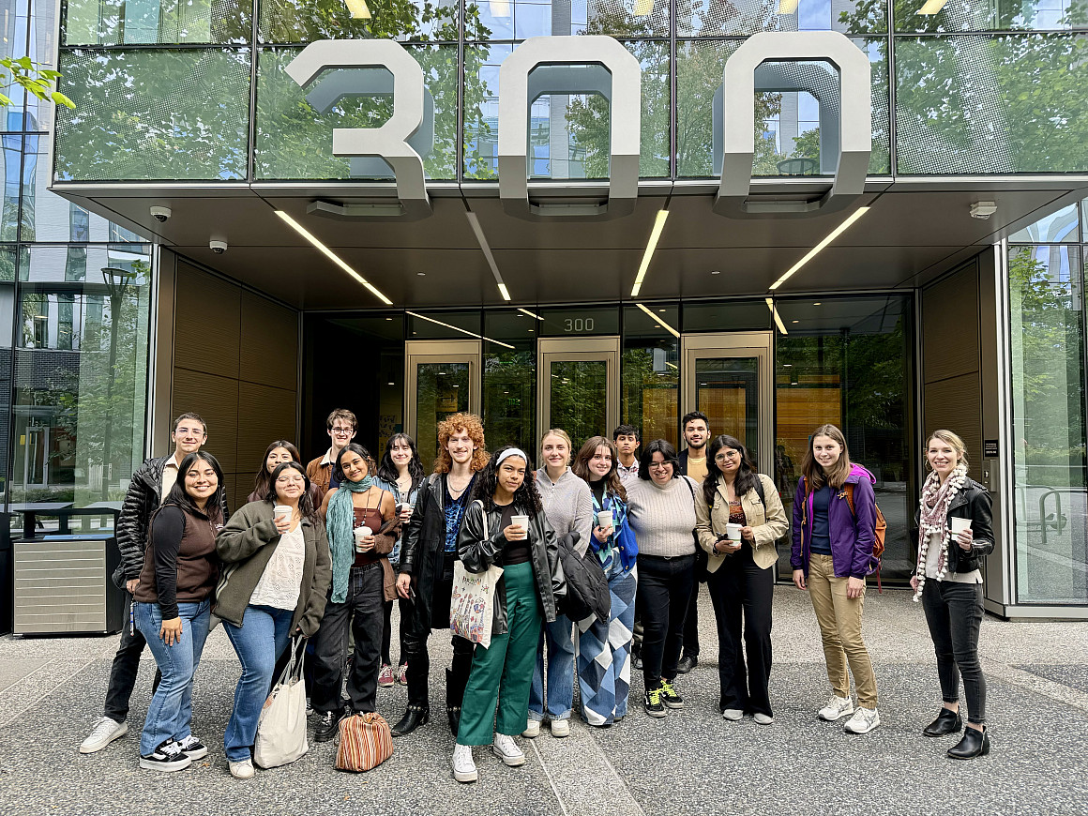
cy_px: 408
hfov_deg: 71.6
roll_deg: -1.0
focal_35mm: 24
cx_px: 544
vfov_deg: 56.8
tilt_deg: +3.4
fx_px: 754
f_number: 1.78
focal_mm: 6.86
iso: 64
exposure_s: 1/137
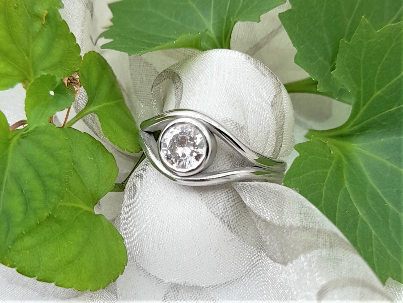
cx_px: 202
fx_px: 291
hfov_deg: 69.4
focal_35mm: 25
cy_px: 152
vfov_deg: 54.9
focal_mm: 4.6
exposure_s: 1/100
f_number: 2
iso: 32
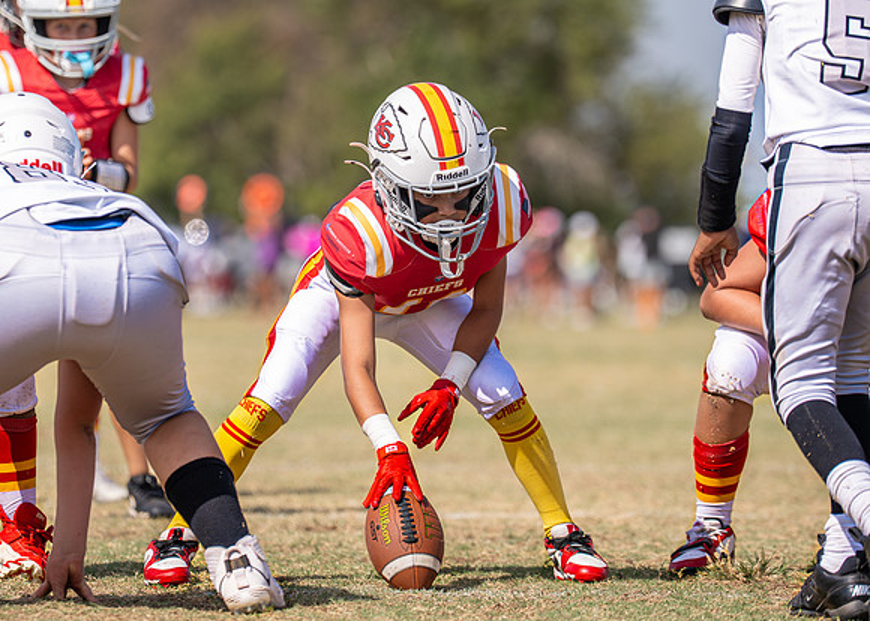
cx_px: 428
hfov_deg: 6.3
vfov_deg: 4.5
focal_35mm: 319
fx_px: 7891
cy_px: 283
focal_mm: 170
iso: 125
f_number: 2.8
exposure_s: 1/3200
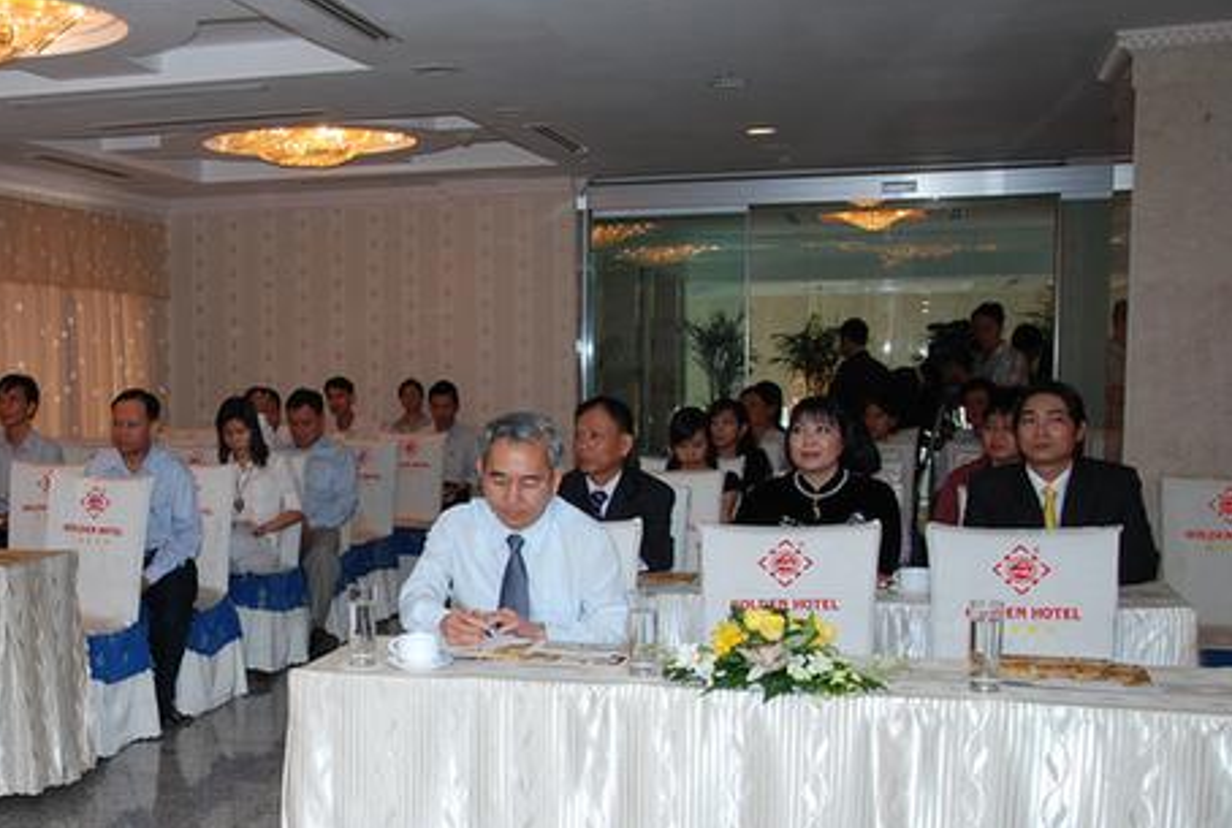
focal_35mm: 50
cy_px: 532
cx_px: 323
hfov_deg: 38.6
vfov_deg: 27.0
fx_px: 1715
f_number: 5.6
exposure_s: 1/60
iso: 200
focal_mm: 22
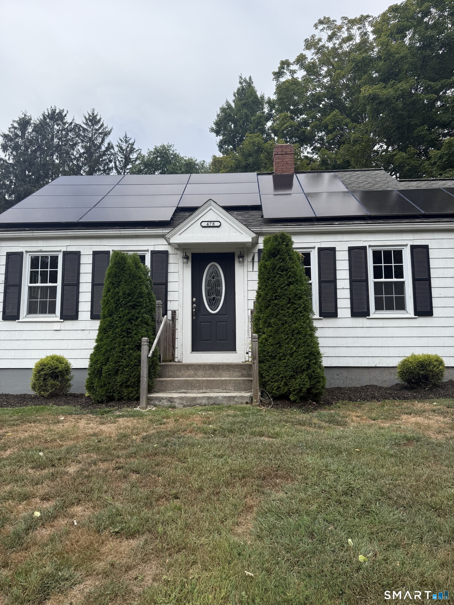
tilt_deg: +7.7
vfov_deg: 71.6
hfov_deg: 56.8
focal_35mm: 24
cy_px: 302
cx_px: 227
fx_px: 420
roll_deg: +0.2
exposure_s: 1/3425
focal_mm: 6.76
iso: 100
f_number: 1.78
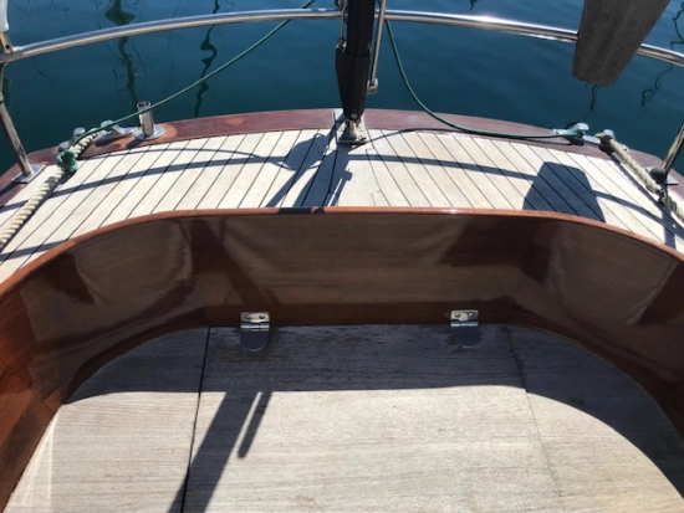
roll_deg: -1.9
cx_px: 342
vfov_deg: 49.8
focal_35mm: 28
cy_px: 256
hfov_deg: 63.4
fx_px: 554
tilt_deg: -39.4
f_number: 1.8
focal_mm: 3.99
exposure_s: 1/3690
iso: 20
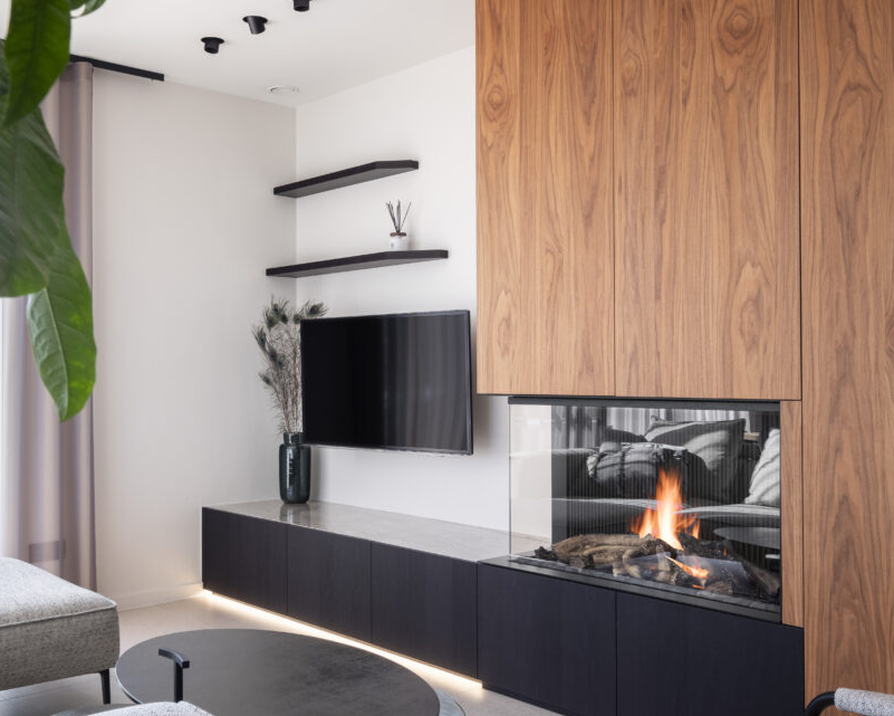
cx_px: 398
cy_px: 359
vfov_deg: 41.2
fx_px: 953
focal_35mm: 36
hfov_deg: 50.2
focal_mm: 20
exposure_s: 1/4
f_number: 9
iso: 200
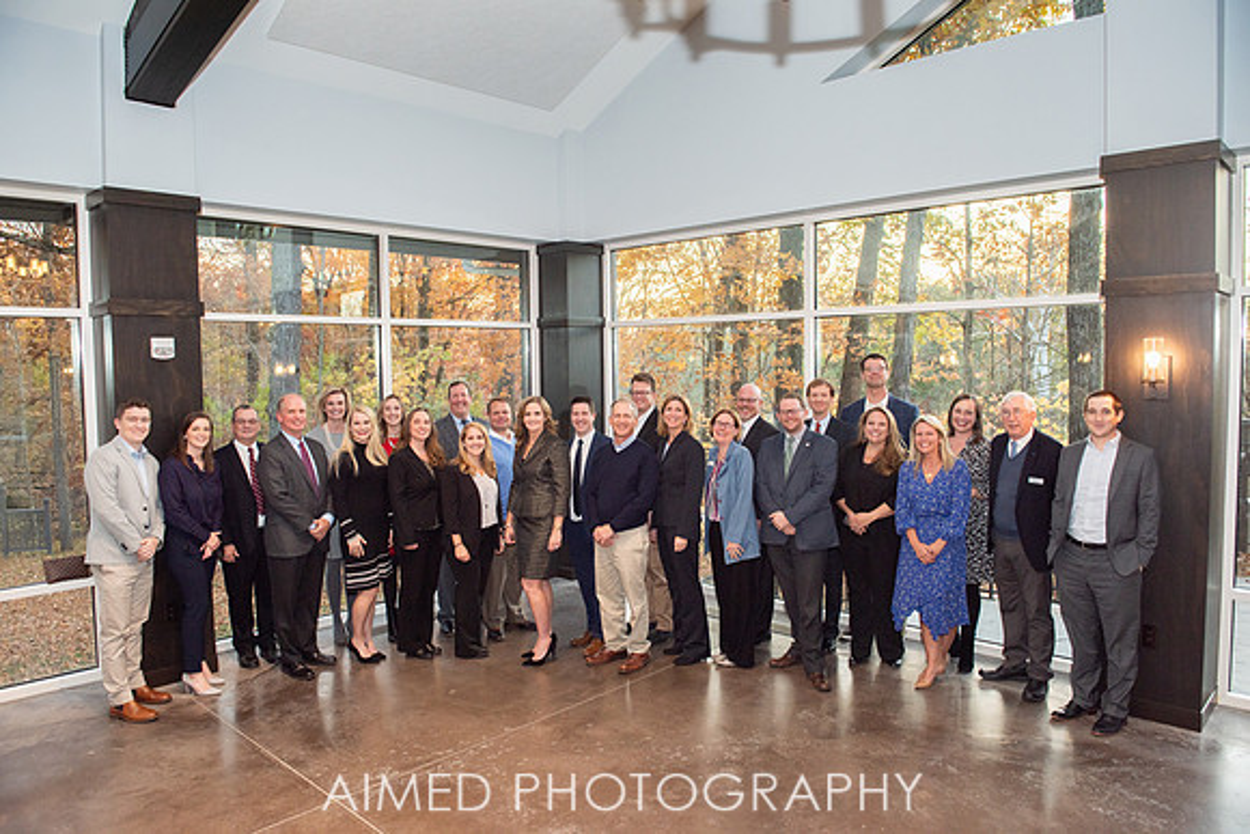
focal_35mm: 24
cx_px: 625
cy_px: 417
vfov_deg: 53.2
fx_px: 833
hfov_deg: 73.7
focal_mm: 24
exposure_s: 1/250
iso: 500
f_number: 4
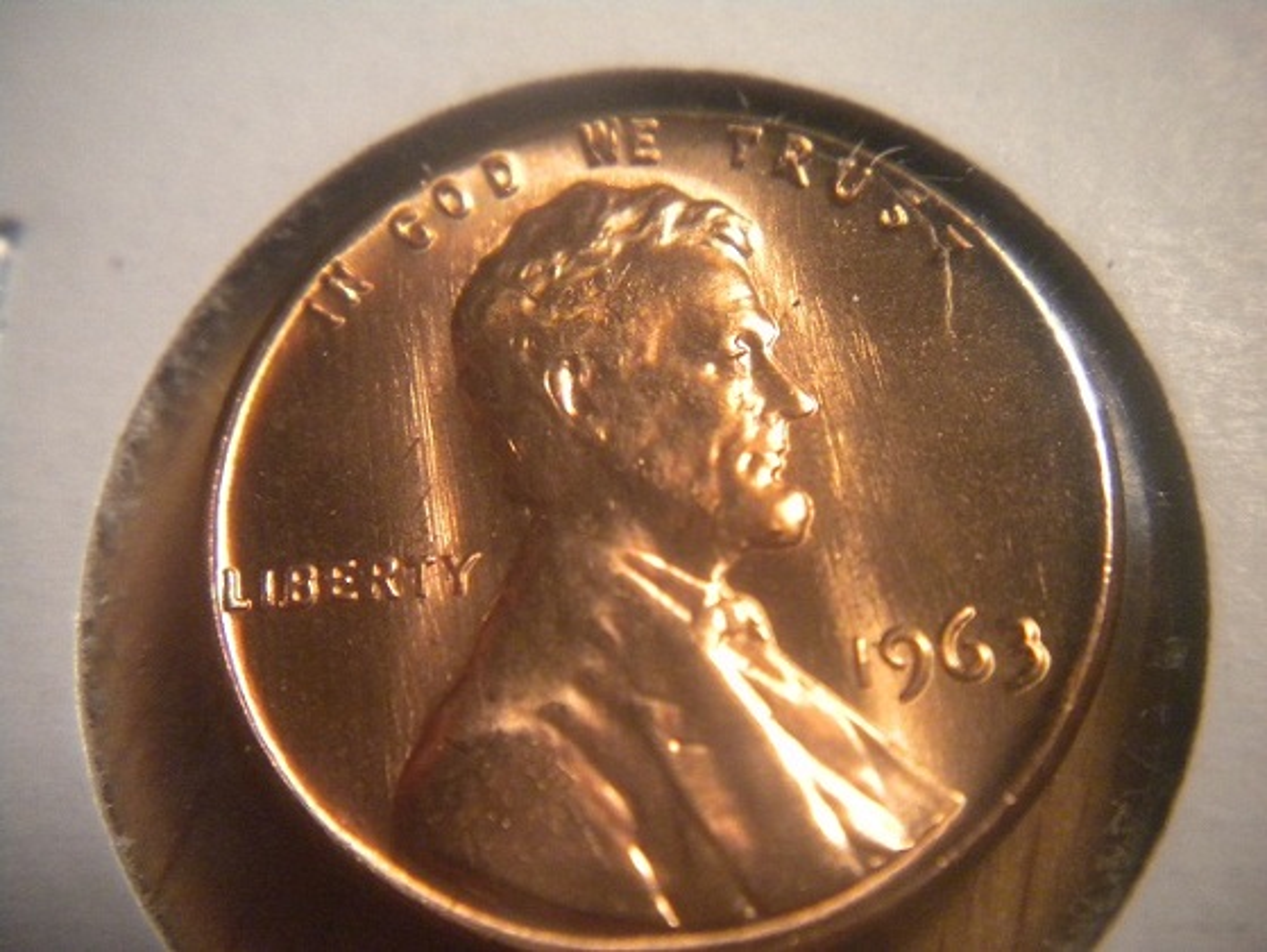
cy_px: 476
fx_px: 1282
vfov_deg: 40.7
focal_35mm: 35
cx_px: 634
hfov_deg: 52.6
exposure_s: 1/65
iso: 400
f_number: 3.1
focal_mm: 6.3
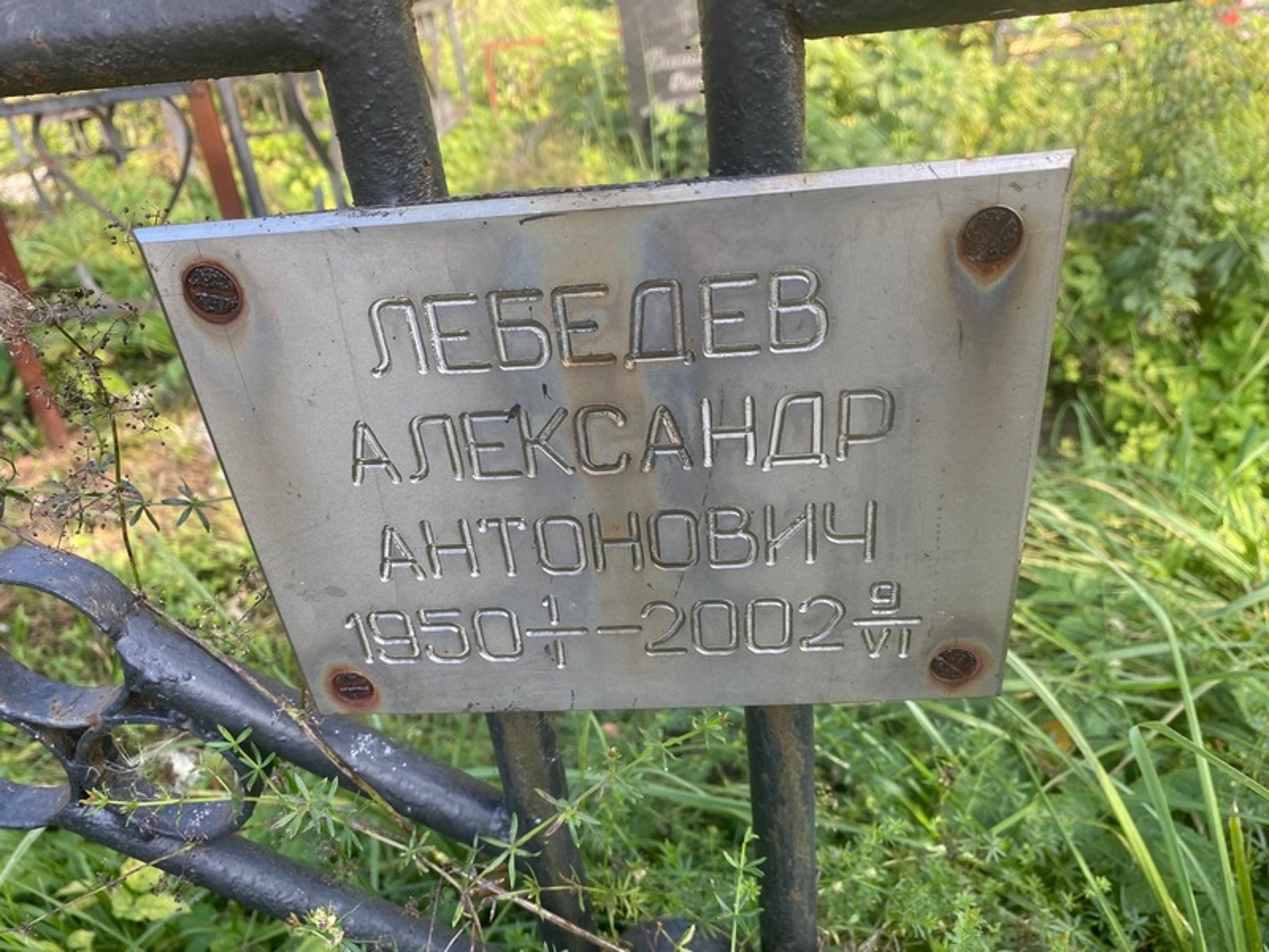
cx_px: 634
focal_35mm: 26
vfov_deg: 53.1
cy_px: 476
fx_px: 953
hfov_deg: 67.3
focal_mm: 4.25
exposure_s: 1/281
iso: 32
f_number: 1.8
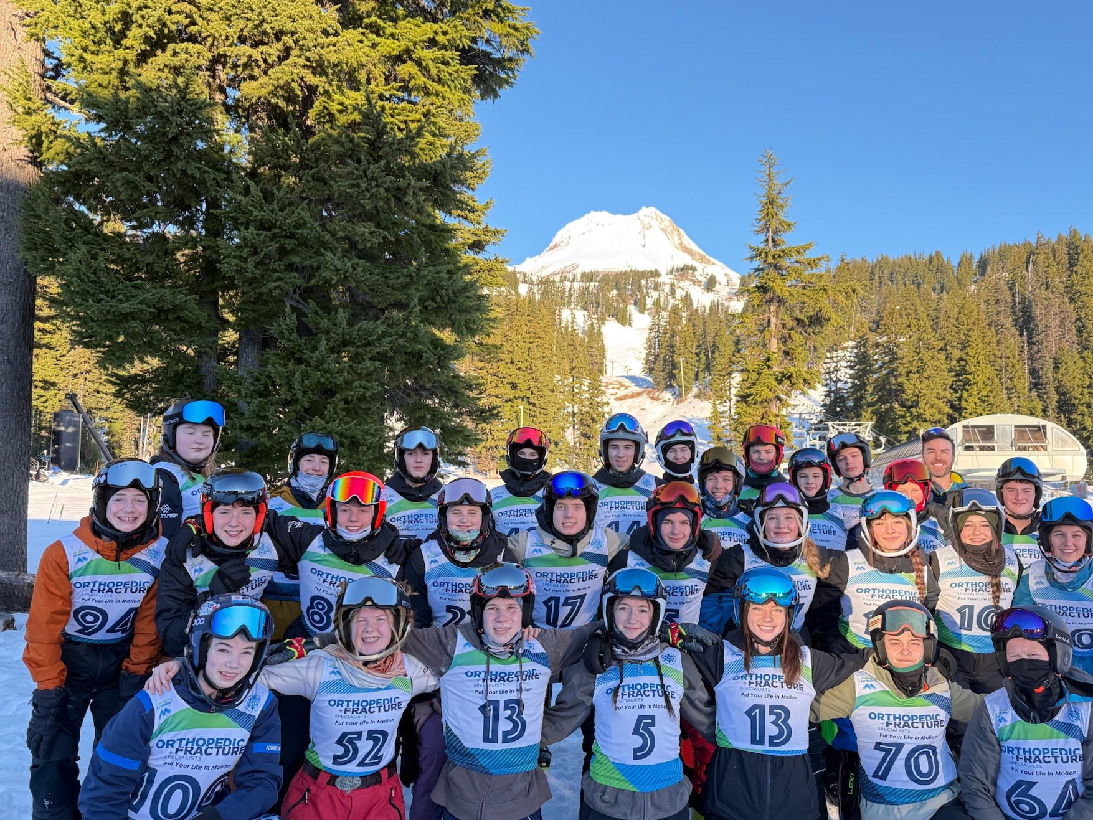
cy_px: 436
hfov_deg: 63.3
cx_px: 605
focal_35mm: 28
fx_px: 884
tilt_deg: +5.7
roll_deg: +0.0
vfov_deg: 49.7
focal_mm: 6.76
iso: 100
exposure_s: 1/376
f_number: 1.78
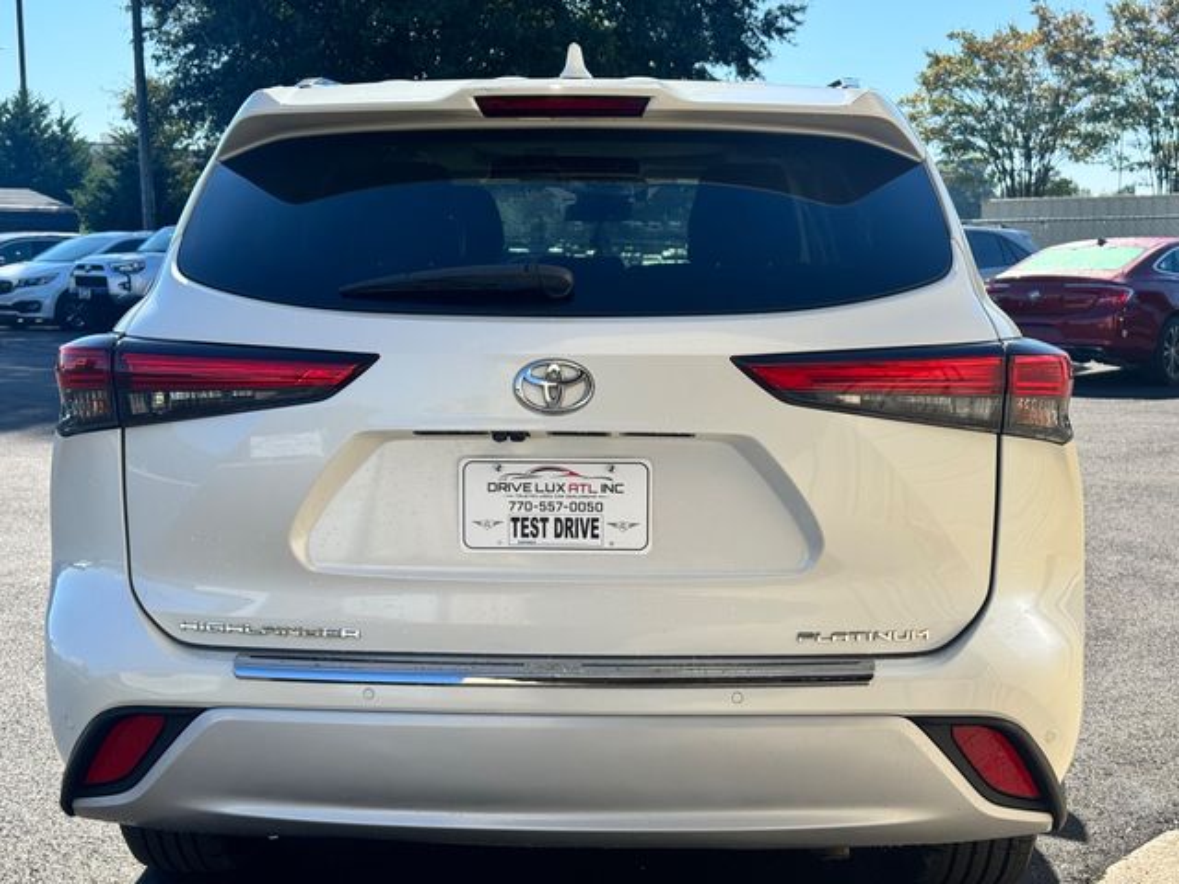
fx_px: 1635
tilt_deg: -7.1
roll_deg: +0.0
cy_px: 442
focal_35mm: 48
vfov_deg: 30.3
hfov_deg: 39.7
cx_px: 590
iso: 64
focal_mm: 6.76
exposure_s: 1/2513
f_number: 1.78
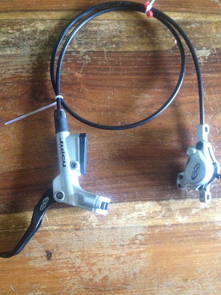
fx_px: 383
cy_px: 161
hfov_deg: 32.2
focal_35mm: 45
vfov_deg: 42.0
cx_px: 114
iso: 400
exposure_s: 1/15
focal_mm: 4.28
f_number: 2.4
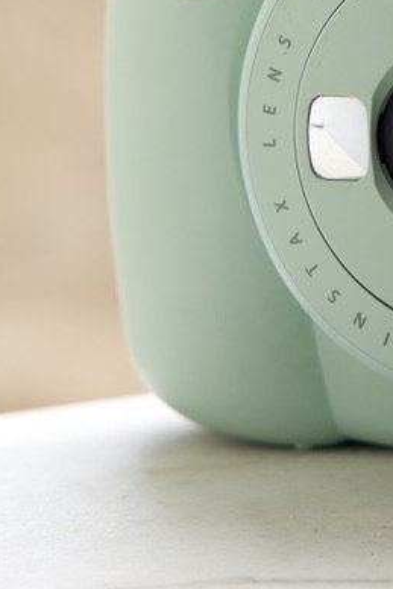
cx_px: 533
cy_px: -164
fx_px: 4810
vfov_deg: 6.9
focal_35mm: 294
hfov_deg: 4.7
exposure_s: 1/125
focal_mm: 70
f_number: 5.6
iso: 250
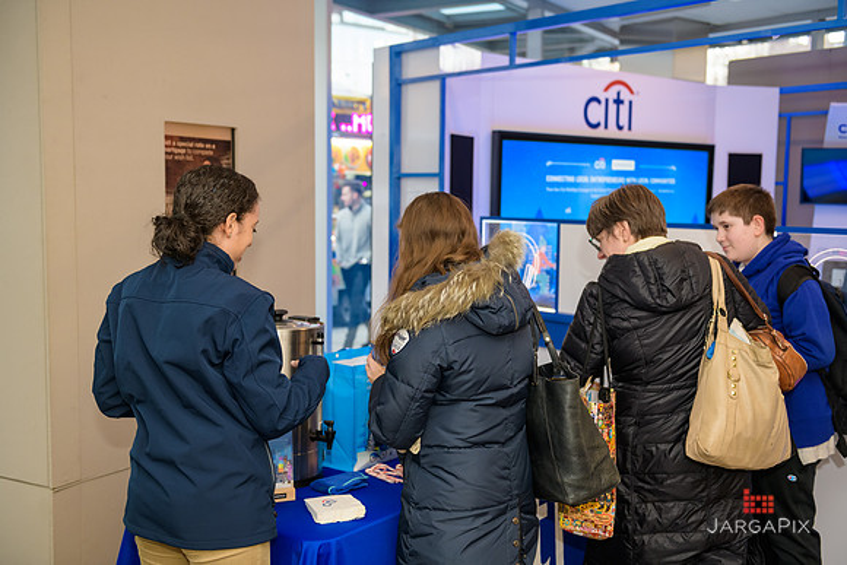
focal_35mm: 40
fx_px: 941
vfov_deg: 33.4
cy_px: 282
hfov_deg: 48.4
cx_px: 424
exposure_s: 1/125
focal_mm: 40
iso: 800
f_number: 3.2
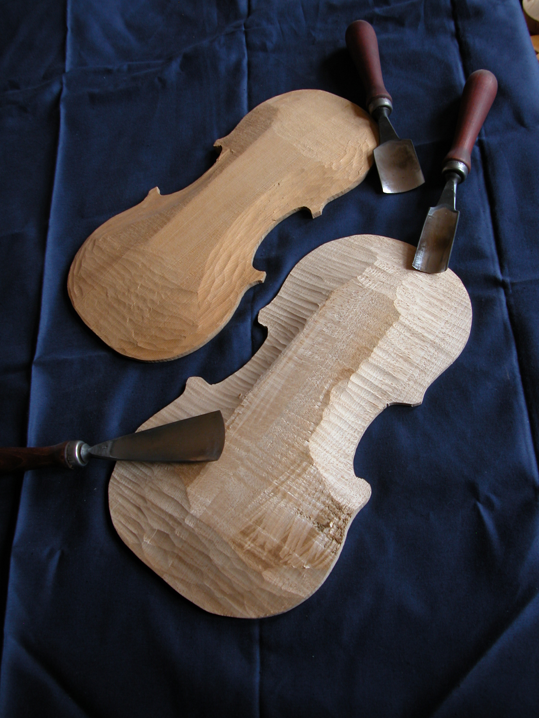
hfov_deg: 40.7
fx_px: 727
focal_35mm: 35
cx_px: 275
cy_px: 365
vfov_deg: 52.6
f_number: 2.8
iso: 100
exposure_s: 1/5.8
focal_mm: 8.9
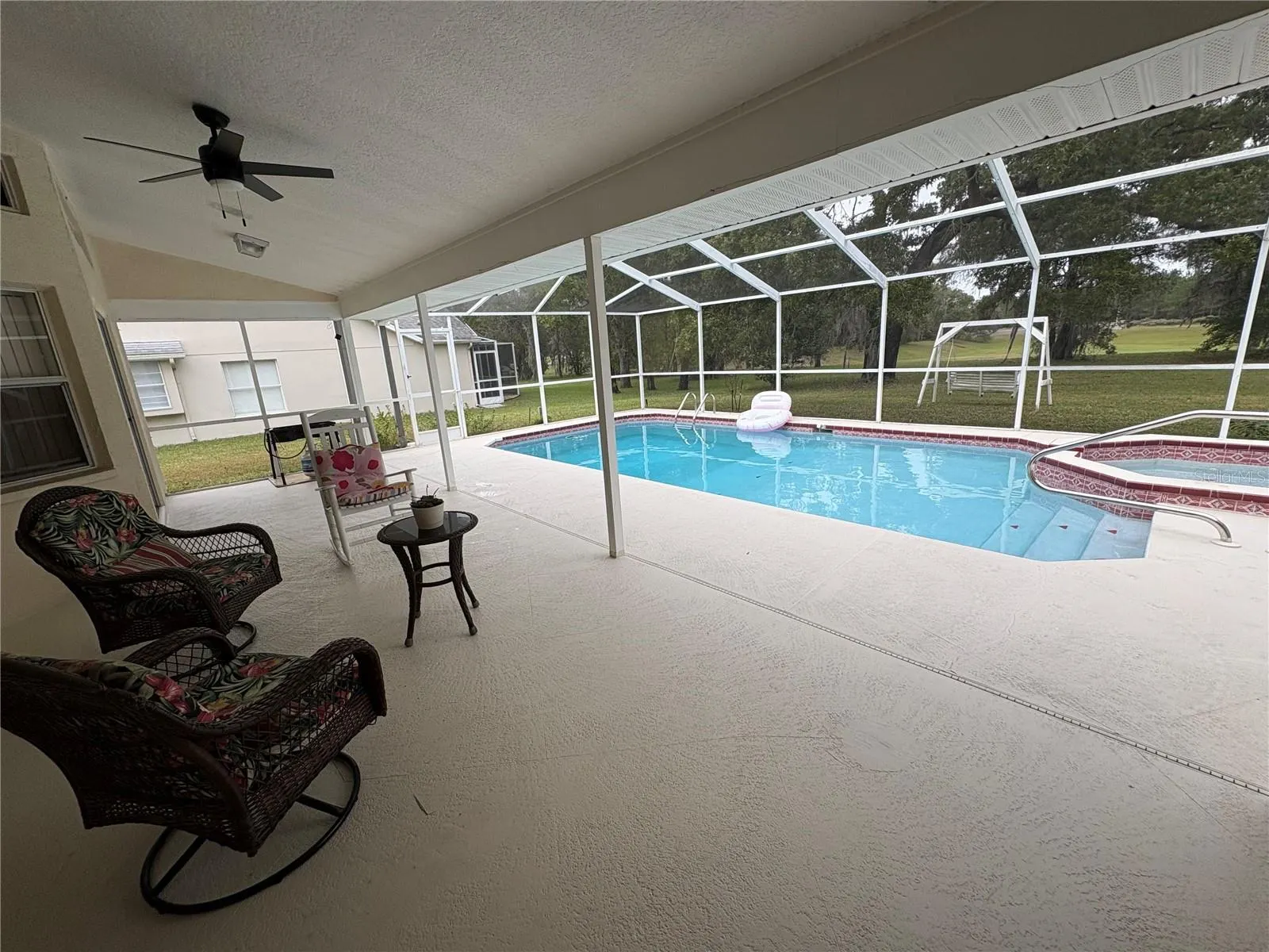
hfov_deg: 102.1
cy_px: 476
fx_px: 513
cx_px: 634
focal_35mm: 14
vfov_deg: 85.7
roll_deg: +2.7
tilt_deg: -14.4
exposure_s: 1/366
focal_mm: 2.22
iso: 40
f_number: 2.2
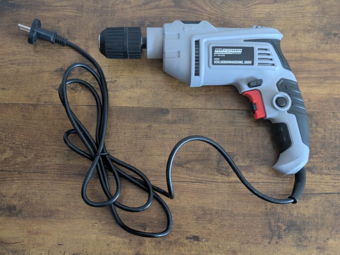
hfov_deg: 37.5
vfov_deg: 28.6
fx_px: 501
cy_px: 128
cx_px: 170
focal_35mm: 51
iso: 499
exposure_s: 1/25
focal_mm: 5.43
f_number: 1.89
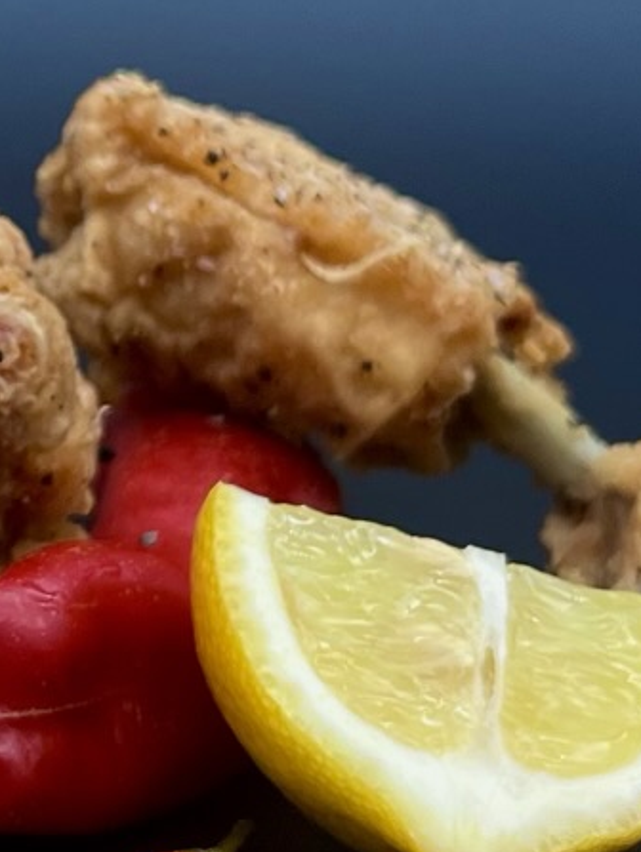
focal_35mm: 119
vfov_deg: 16.4
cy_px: 164
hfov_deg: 12.0
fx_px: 2934
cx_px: -248
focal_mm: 5.7
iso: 80
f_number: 1.5
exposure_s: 1/120
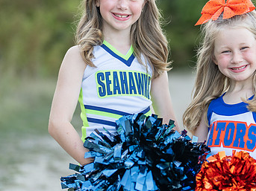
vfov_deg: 12.8
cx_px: 175
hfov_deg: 16.9
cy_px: 97
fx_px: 858
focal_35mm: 116
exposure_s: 1/640
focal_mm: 50
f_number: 1.2
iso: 100
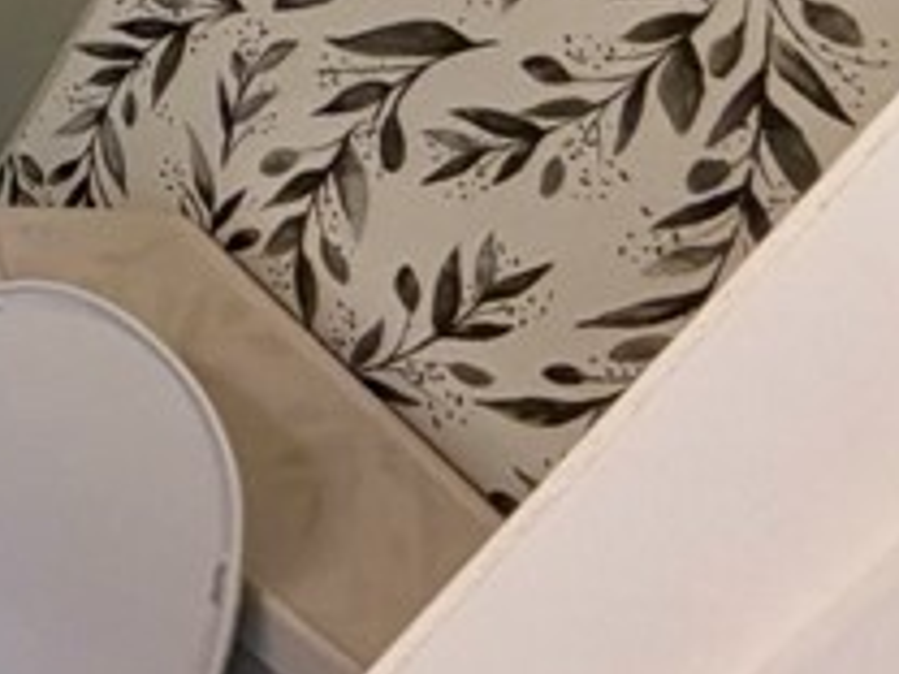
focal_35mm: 69
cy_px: -104
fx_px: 1792
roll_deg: -3.0
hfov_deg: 15.5
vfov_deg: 20.2
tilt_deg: -32.3
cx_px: -1227
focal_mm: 2.22
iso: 250
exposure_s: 1/120
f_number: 2.2
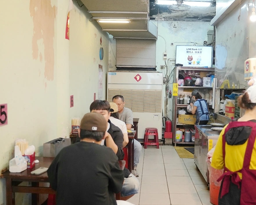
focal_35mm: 37
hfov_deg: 48.9
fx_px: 280
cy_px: 107
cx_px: 149
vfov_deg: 40.1
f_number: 2.8
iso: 2500
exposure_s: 1/160
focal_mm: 29
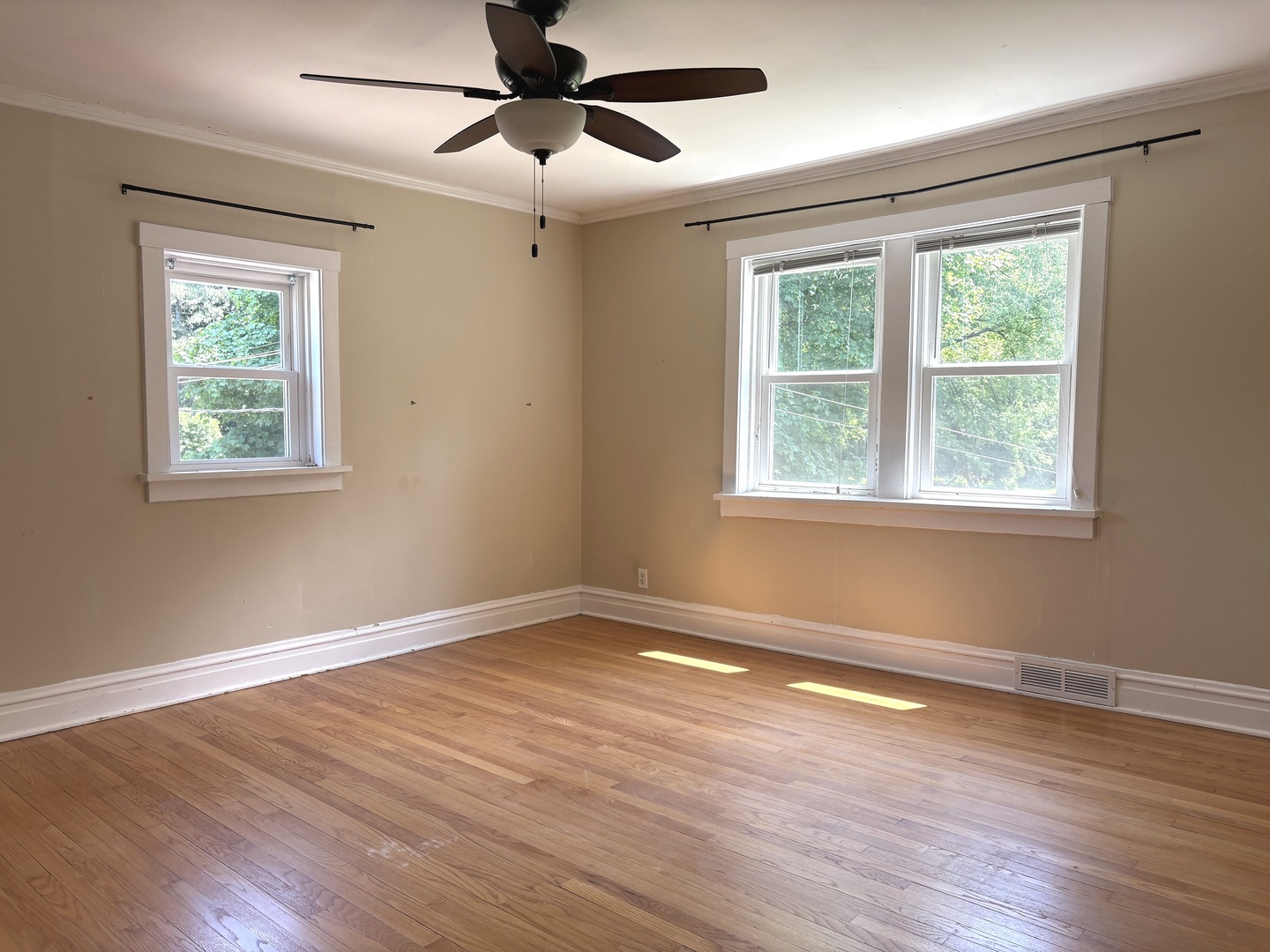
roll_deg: -0.8
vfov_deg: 53.1
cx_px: 635
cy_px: 476
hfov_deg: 67.3
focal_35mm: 26
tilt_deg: -3.8
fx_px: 954
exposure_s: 1/126
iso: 50
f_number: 1.6
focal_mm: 5.96
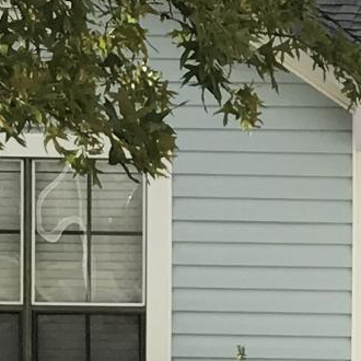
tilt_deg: -0.6
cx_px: 612
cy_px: 316
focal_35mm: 225
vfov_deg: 7.8
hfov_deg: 7.6
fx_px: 2655
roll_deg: -0.3
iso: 20
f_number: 1.8
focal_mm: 3.99
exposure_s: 1/1368
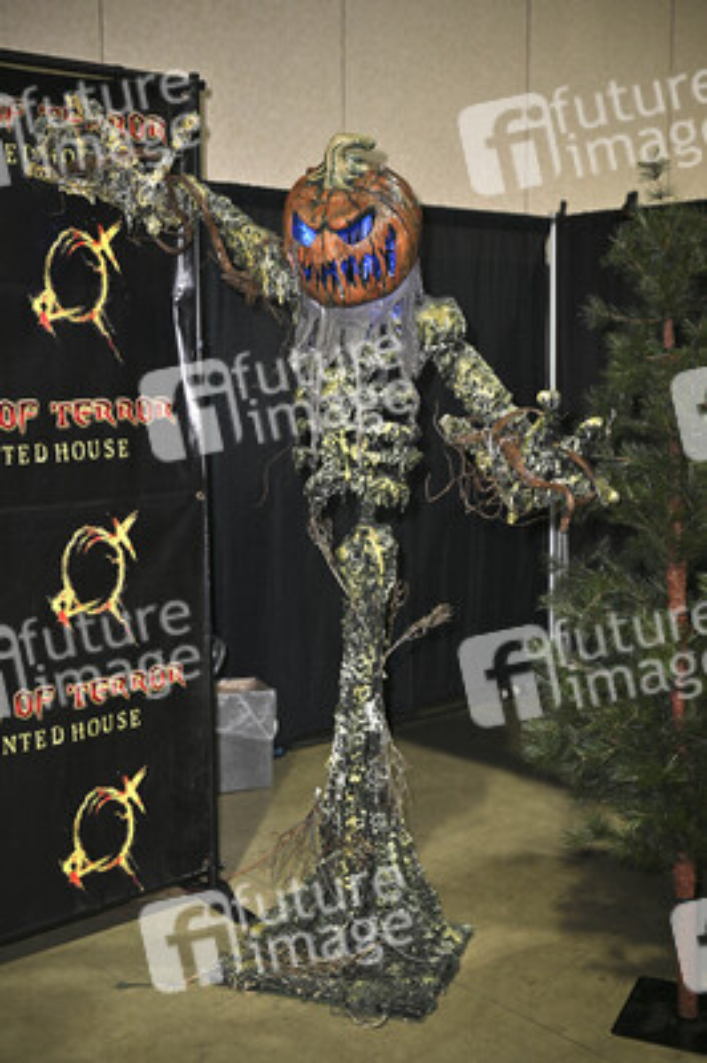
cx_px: 354
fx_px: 1180
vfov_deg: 48.5
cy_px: 532
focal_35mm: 40
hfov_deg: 33.3
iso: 400
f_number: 2.2
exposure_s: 1/250
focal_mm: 40
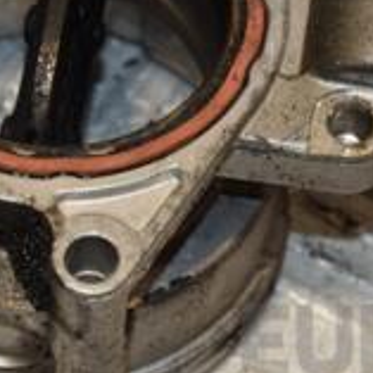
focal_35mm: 366
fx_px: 4457
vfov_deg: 4.8
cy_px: 24
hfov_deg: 4.8
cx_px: 197
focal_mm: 75
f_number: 7.1
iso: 800
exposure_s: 1/200
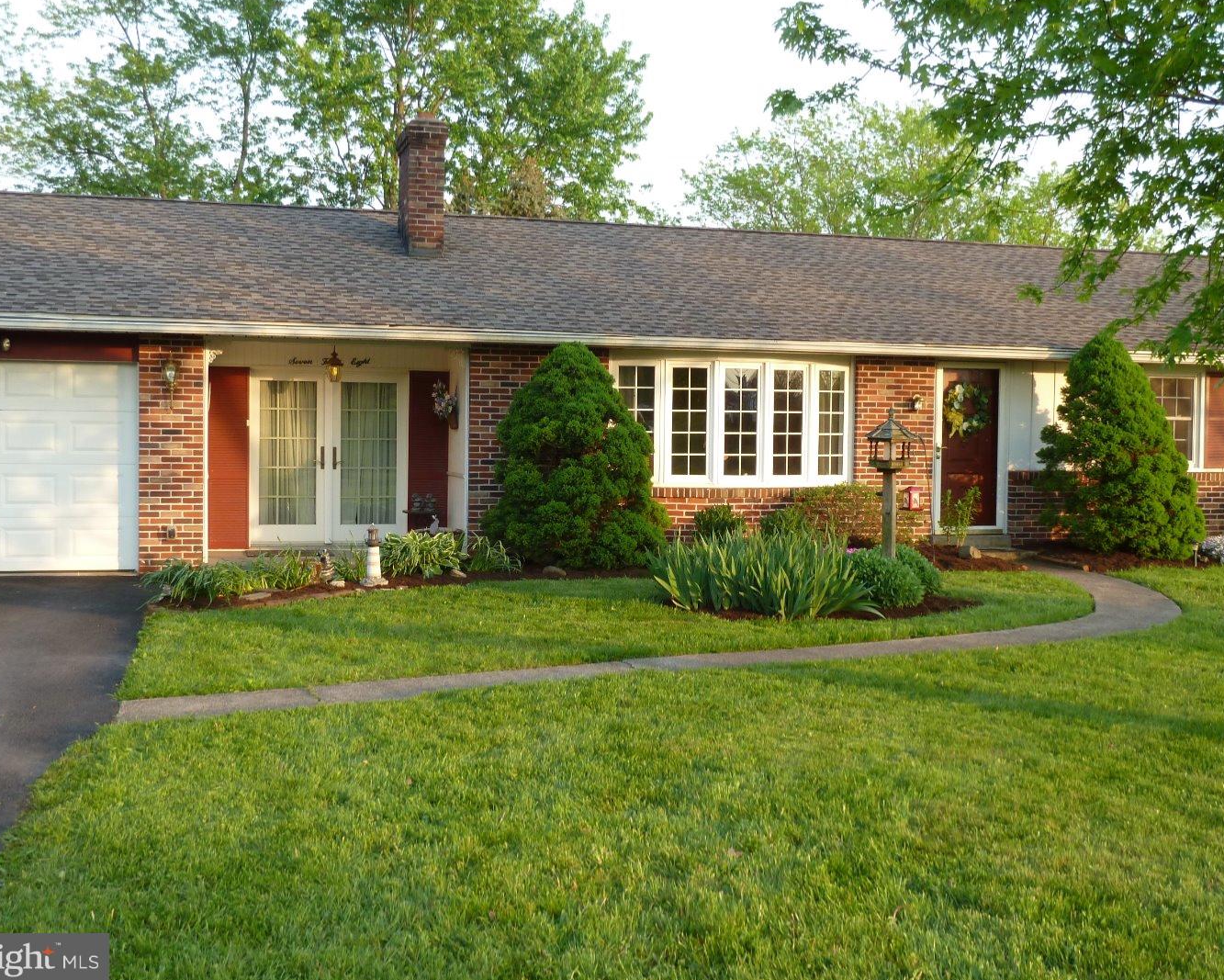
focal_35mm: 39
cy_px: 490
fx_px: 1413
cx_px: 610
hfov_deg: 46.8
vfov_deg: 38.2
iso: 80
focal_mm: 6.1
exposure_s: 1/60
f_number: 3.6
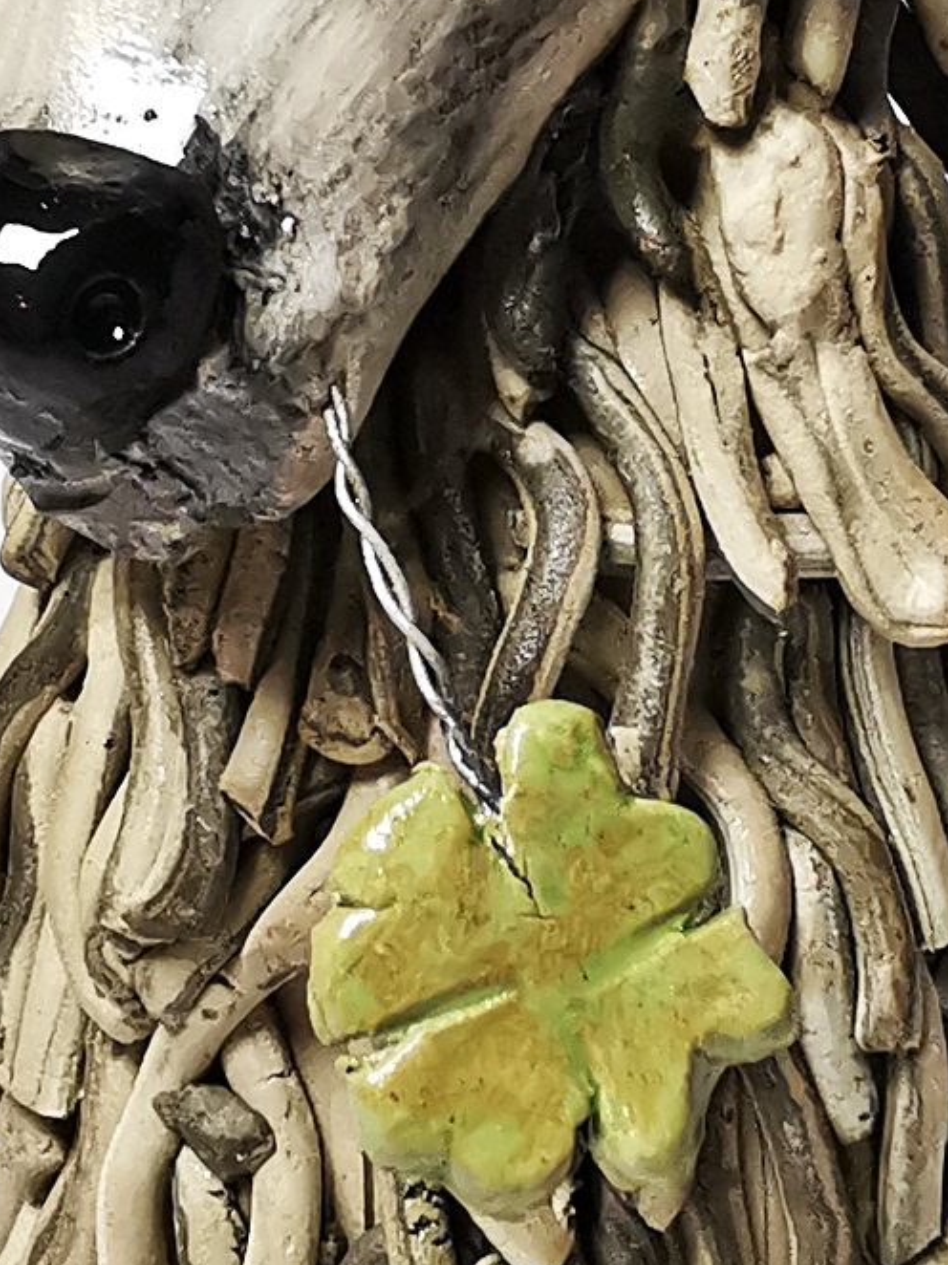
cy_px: 434
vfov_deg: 24.9
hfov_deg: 18.9
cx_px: 564
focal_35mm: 78
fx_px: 2850
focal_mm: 2.26
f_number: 2.2
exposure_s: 1/33.3
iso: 250
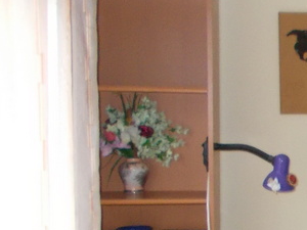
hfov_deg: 16.3
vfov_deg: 14.1
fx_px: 922
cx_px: 531
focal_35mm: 104
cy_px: 187
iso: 250
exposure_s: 1/25
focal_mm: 4.6
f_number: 3.2
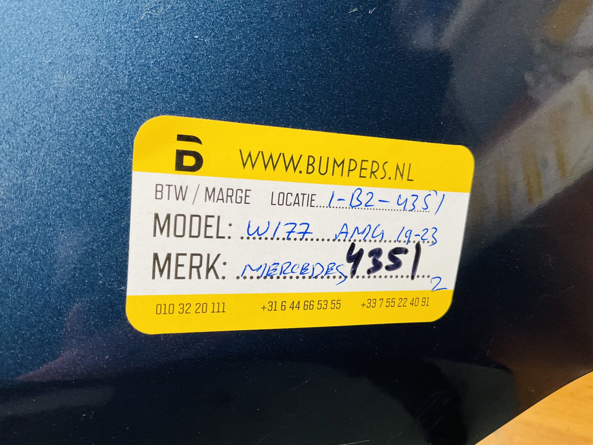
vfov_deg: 48.2
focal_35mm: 29
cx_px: 296
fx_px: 497
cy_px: 222
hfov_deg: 61.7
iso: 64
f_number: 1.8
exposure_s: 1/50
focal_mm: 3
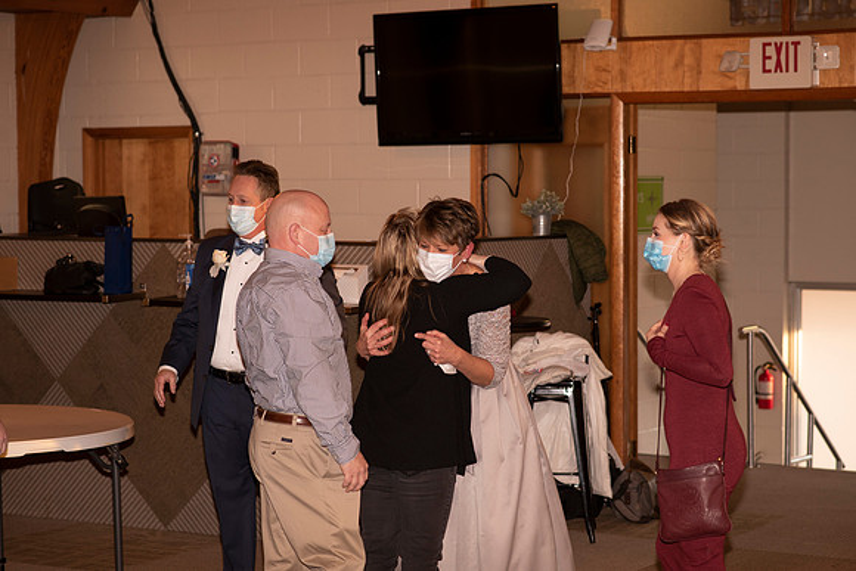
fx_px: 2021
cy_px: 286
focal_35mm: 85
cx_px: 428
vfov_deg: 16.1
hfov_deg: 23.9
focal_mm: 85
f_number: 3.5
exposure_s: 1/160
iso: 500
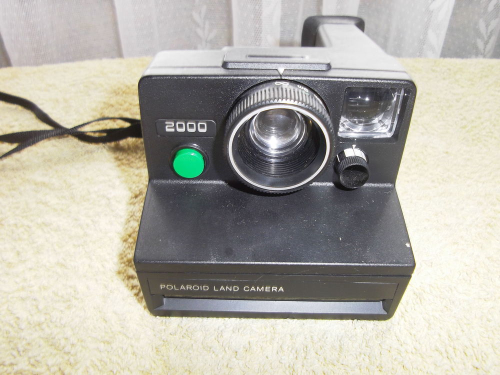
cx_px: 250
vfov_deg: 51.4
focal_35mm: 27
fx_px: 390
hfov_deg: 65.3
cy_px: 188
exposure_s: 1/50
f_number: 3.2
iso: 100
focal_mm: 4.9
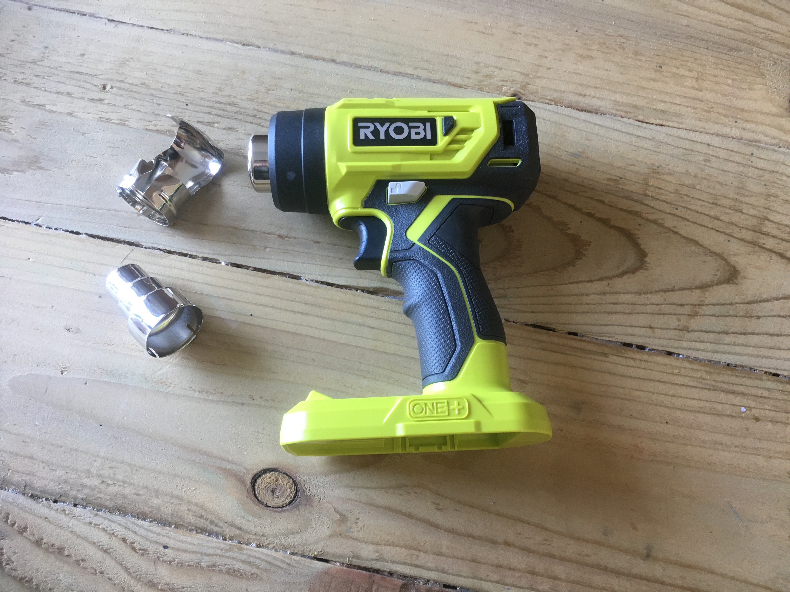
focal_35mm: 29
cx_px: 395
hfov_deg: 61.7
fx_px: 662
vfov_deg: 48.2
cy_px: 296
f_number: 2.2
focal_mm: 4.15
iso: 80
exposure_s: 1/30
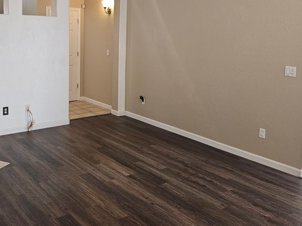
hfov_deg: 47.9
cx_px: 92
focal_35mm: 38
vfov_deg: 37.1
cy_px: 67
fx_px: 332
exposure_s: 1/60
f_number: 1.7
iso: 80
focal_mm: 6.3
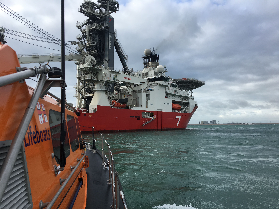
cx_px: 140
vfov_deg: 48.2
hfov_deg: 61.7
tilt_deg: +7.6
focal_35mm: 29
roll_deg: -1.2
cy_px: 104
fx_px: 234
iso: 25
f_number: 2.2
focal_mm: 4.15
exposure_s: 1/1083
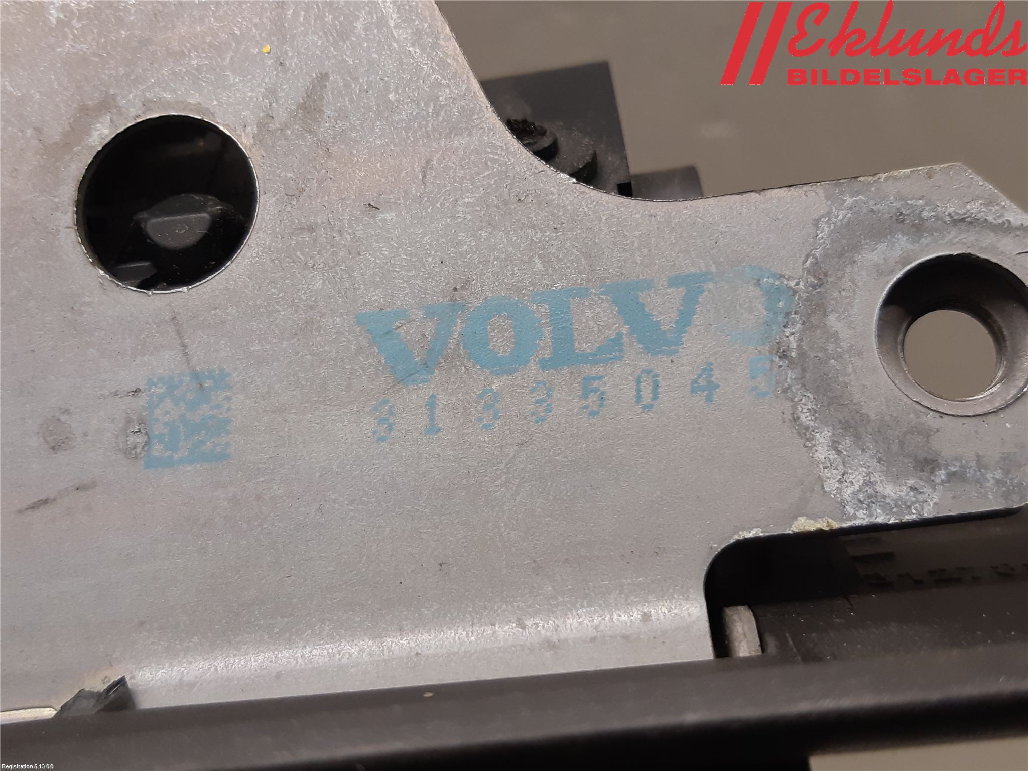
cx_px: 514
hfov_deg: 67.3
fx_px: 772
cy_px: 386
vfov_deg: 53.1
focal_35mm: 26
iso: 125
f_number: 1.7
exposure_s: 1/50
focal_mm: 3.93
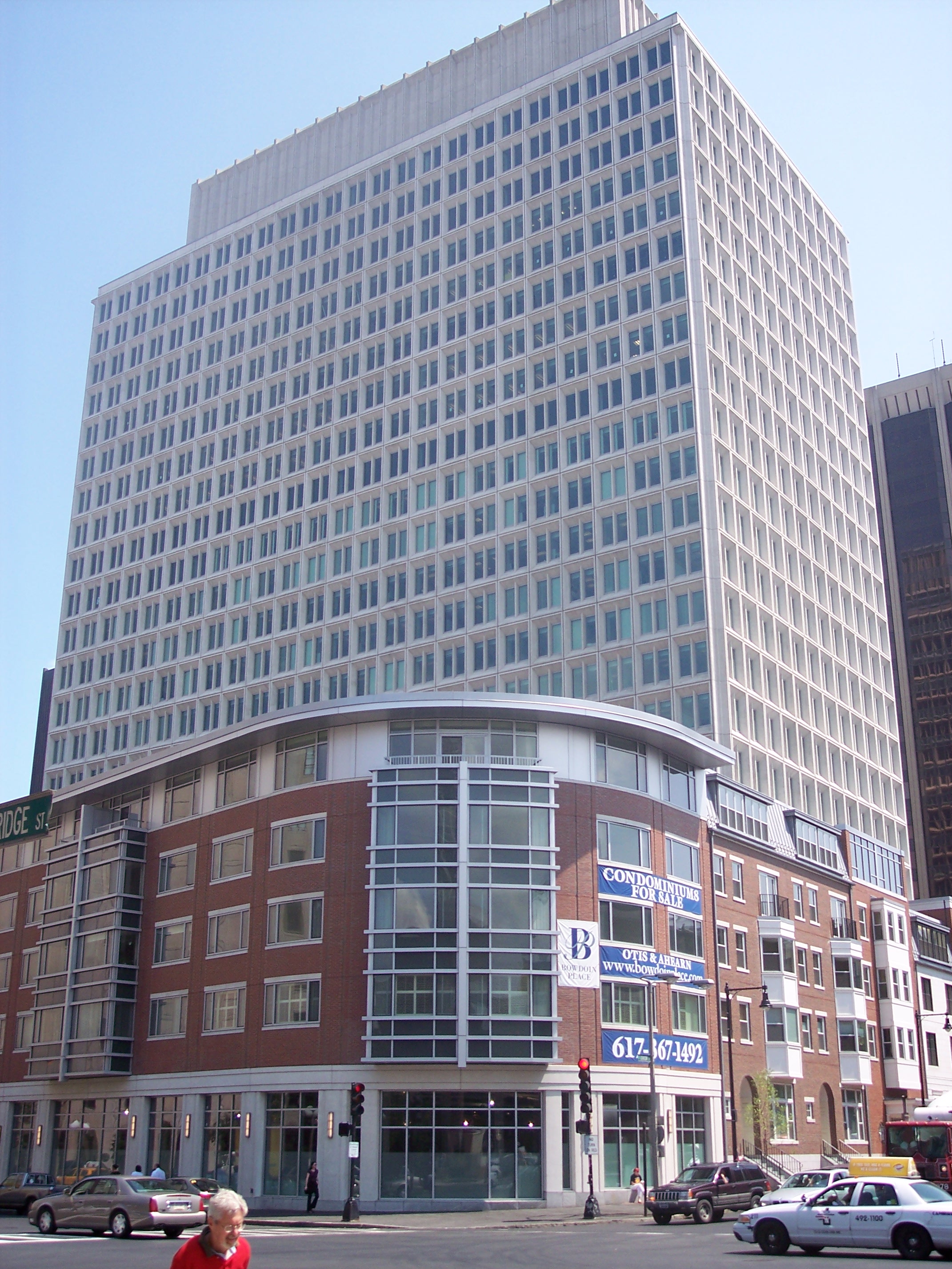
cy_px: 634
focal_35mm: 39
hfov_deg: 36.8
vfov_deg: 47.9
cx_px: 476
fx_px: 1430
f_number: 3.4
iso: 100
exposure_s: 1/750
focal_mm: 8
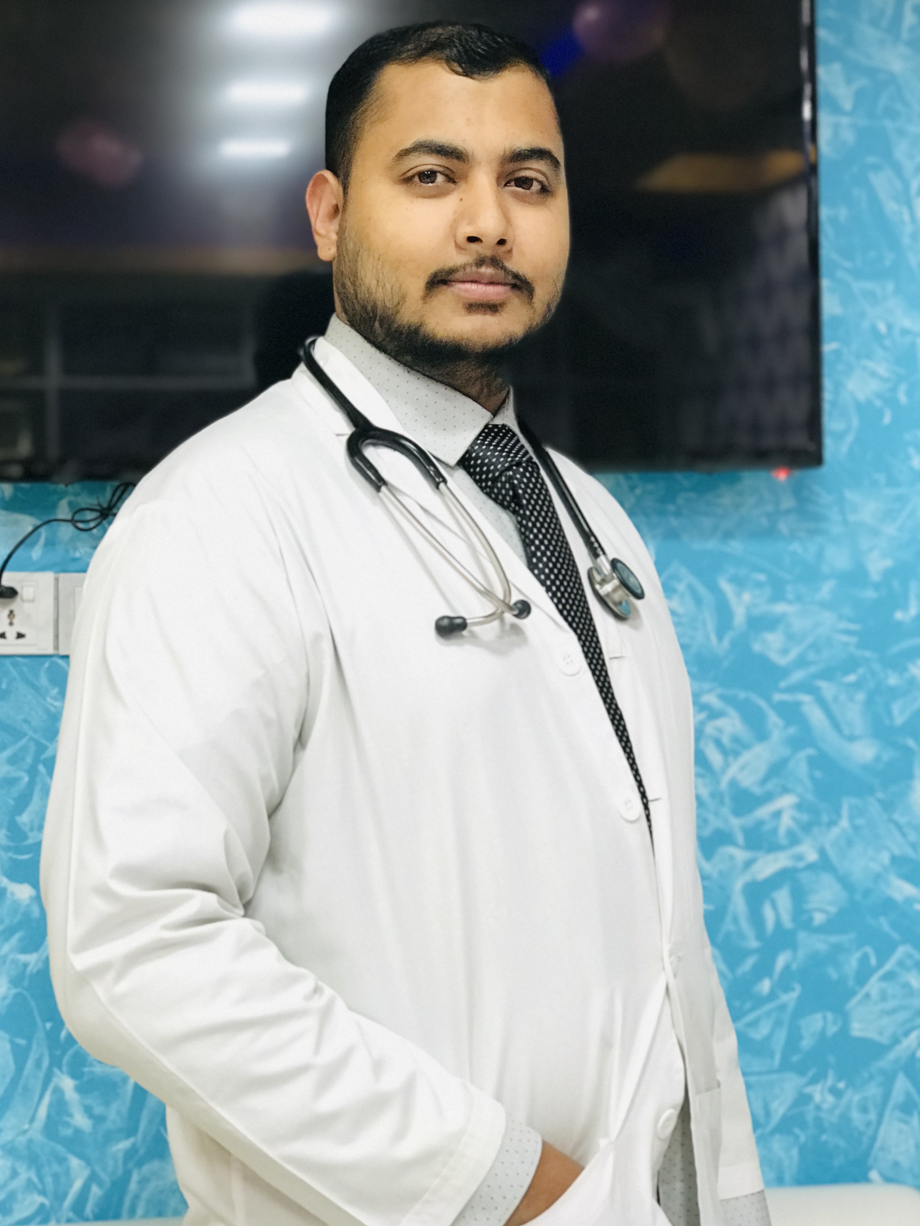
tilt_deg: +1.0
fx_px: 2126
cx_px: 459
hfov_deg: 24.4
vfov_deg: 32.2
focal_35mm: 60
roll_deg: +1.1
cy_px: 584
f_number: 2.8
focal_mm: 6.6
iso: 160
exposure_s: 1/50
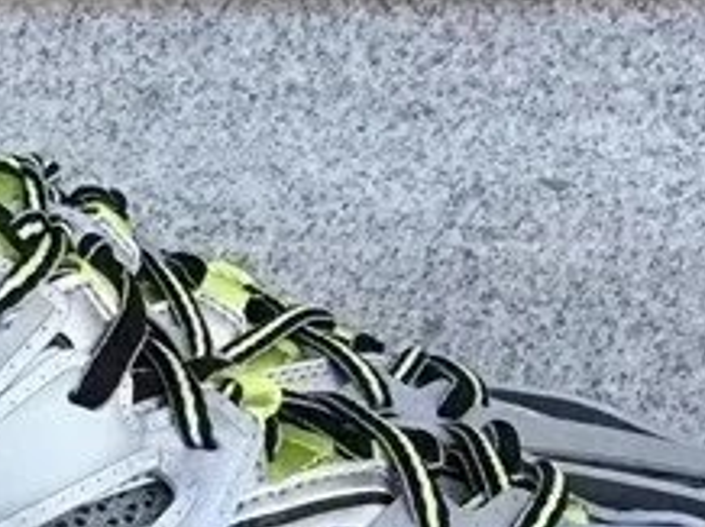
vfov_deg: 11.0
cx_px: 110
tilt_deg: -18.3
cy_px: 868
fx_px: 2604
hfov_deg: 15.3
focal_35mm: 128
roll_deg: +0.3
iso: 25
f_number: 2.4
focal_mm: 3.3
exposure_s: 1/248
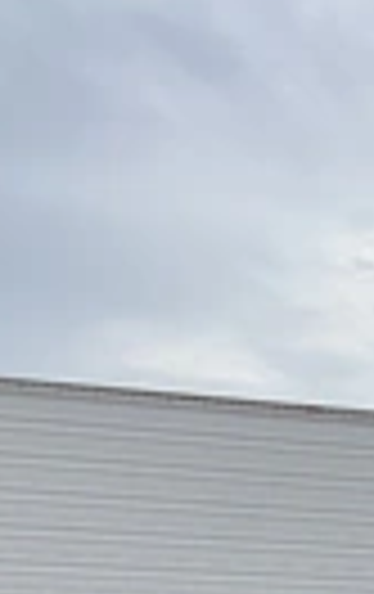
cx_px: 554
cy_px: 580
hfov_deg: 13.3
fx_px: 1510
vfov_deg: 21.6
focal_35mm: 93
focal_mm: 3
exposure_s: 1/635
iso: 25
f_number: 1.8
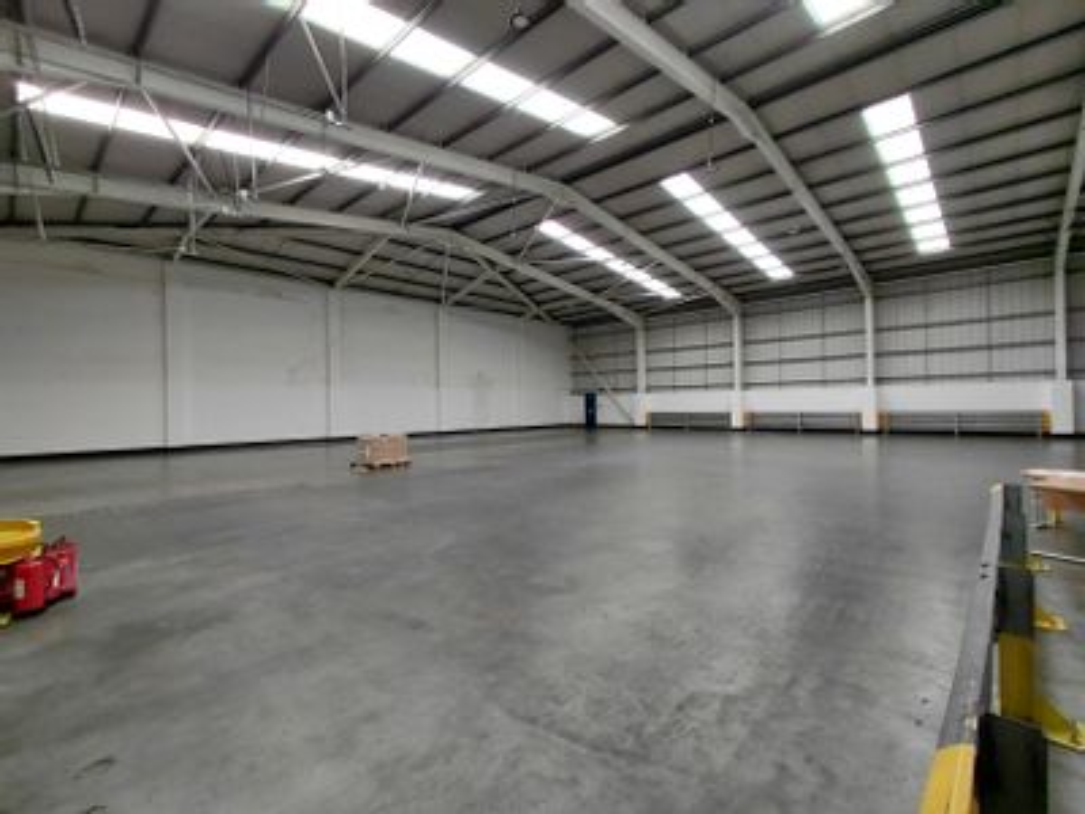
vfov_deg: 78.1
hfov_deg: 94.5
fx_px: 502
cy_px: 407
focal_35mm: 16
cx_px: 542
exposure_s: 1/60
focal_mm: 1.64
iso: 125
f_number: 2.2
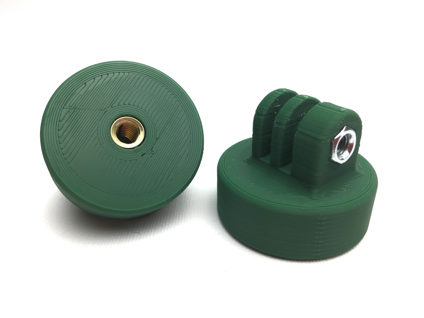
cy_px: 159
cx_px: 212
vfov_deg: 48.2
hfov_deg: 61.7
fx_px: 355
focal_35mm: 29
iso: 25
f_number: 2.2
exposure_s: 1/50
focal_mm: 4.15
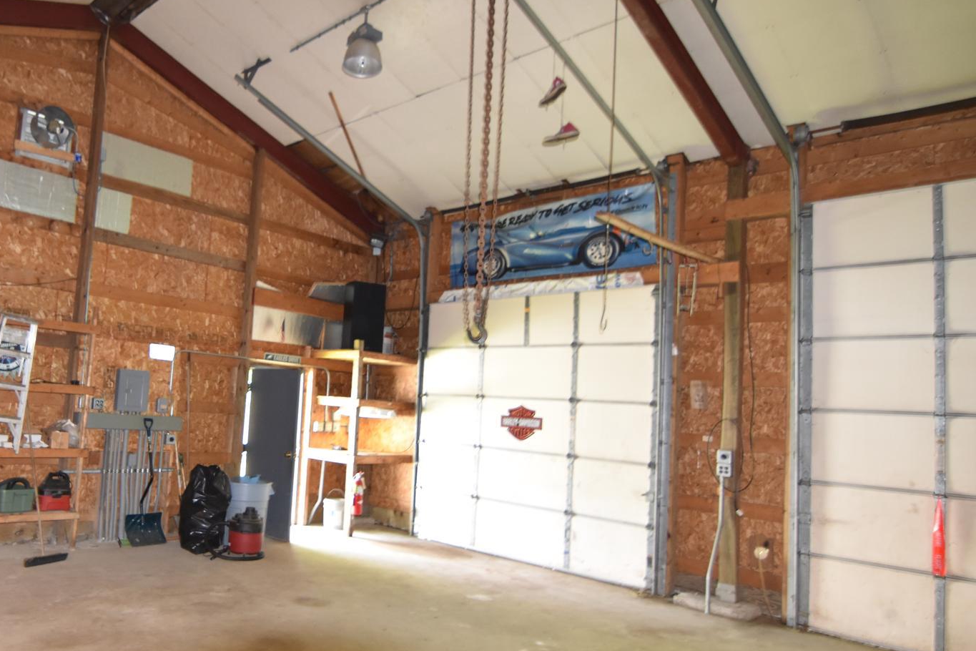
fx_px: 671
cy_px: 332
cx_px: 290
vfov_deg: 51.7
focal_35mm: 25
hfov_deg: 69.0
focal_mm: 11
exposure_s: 1/60
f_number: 2.8
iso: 900
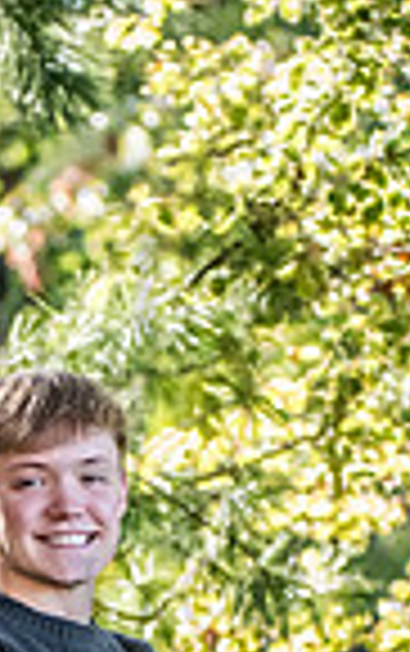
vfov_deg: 8.2
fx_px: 4510
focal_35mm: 253
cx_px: -41
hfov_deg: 5.2
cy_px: 755
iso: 800
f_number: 4
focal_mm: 80
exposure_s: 1/800
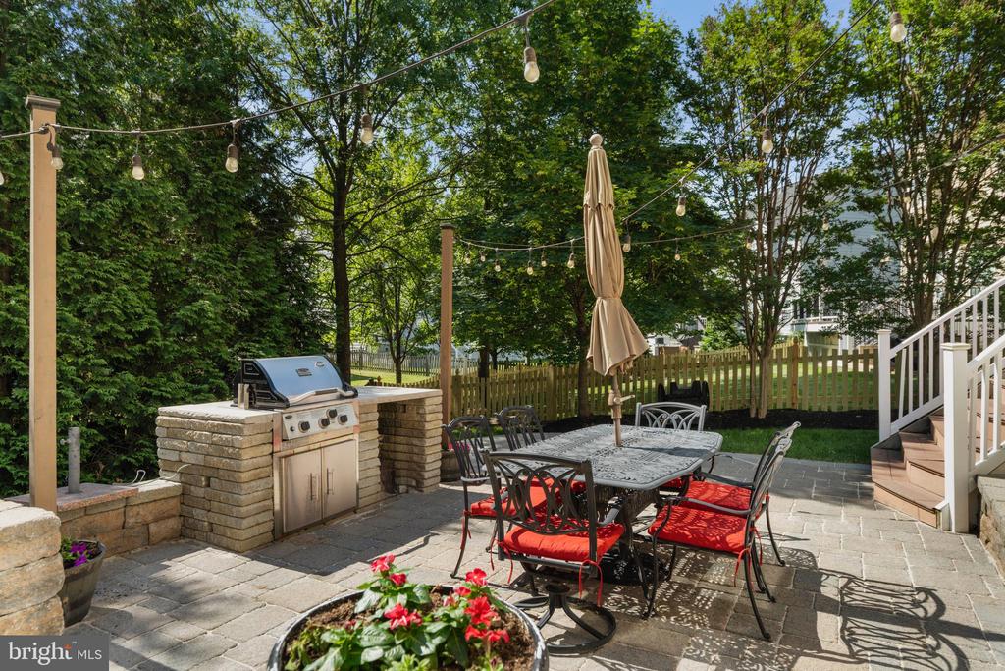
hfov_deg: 78.6
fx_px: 614
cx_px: 502
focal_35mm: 22
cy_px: 336
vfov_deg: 57.2
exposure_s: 1/160
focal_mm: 22
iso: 200
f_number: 8
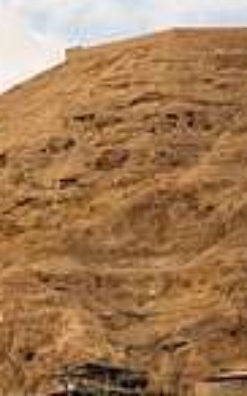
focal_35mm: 223
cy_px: 357
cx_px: -448
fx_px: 2407
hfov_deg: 5.6
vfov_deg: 9.4
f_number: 2.8
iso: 200
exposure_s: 1/2500
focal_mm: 55
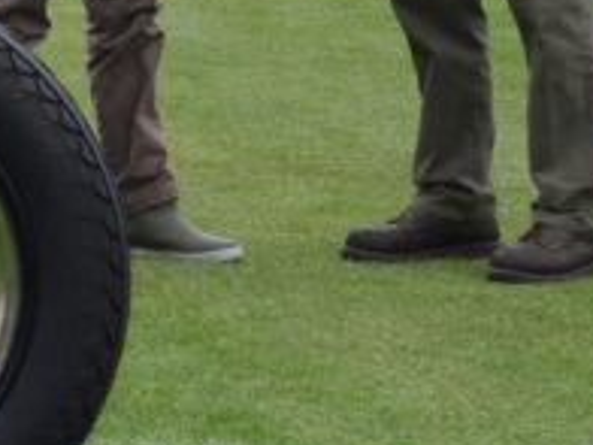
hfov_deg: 6.7
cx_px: -717
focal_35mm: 285
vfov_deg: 5.2
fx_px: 4882
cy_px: 12
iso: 200
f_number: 7.1
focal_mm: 38
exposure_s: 1/200
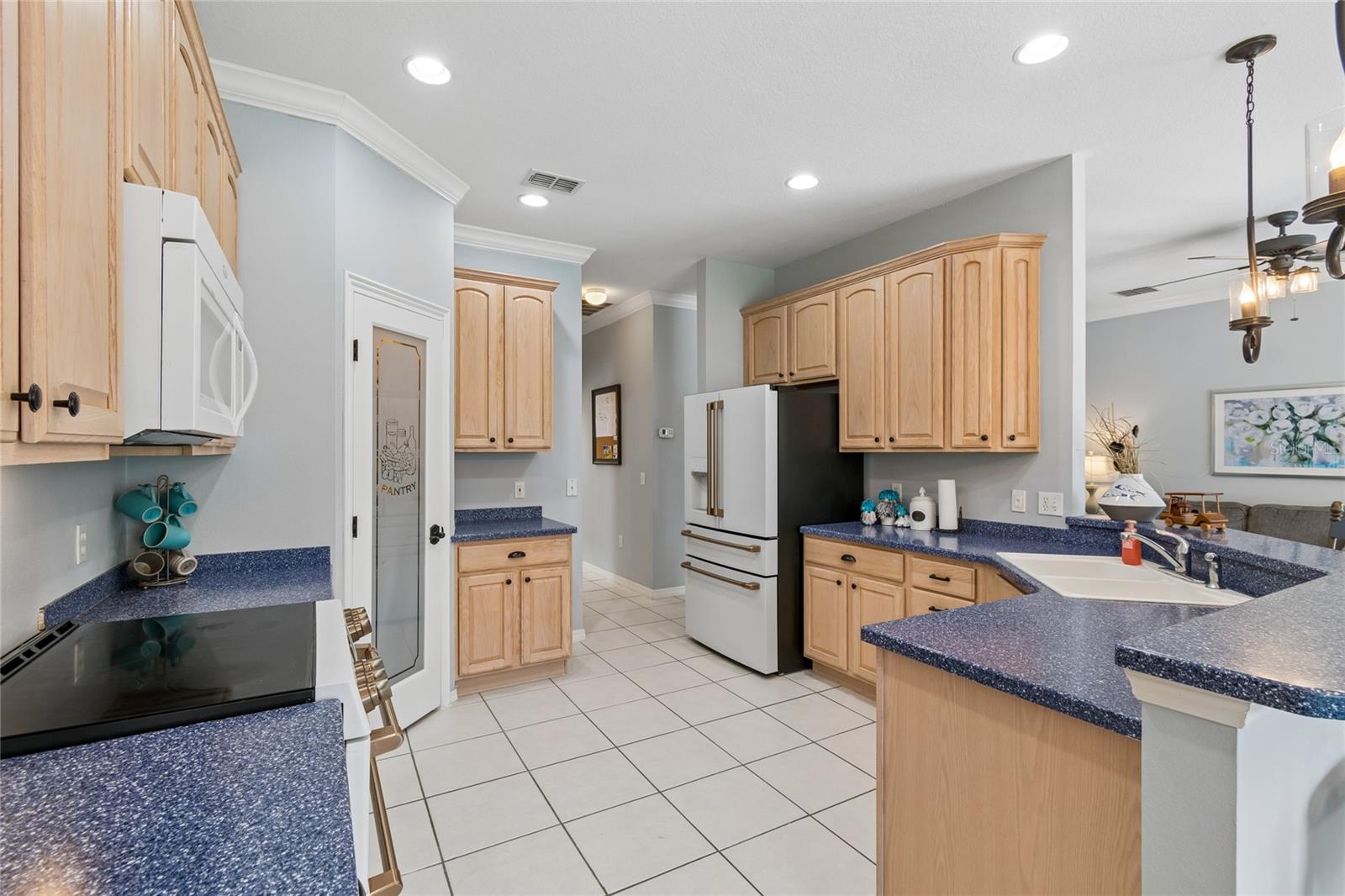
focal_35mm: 15
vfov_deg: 77.3
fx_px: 560
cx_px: 672
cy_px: 448
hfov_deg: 100.4
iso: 100
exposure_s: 1/10
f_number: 7.1
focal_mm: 10
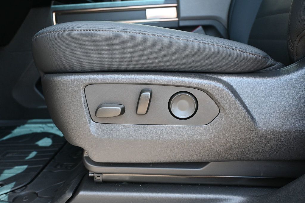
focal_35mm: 32
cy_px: 102
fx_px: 273
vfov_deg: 40.8
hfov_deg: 58.4
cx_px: 152
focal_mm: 21.5
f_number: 4
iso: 800
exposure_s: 1/125
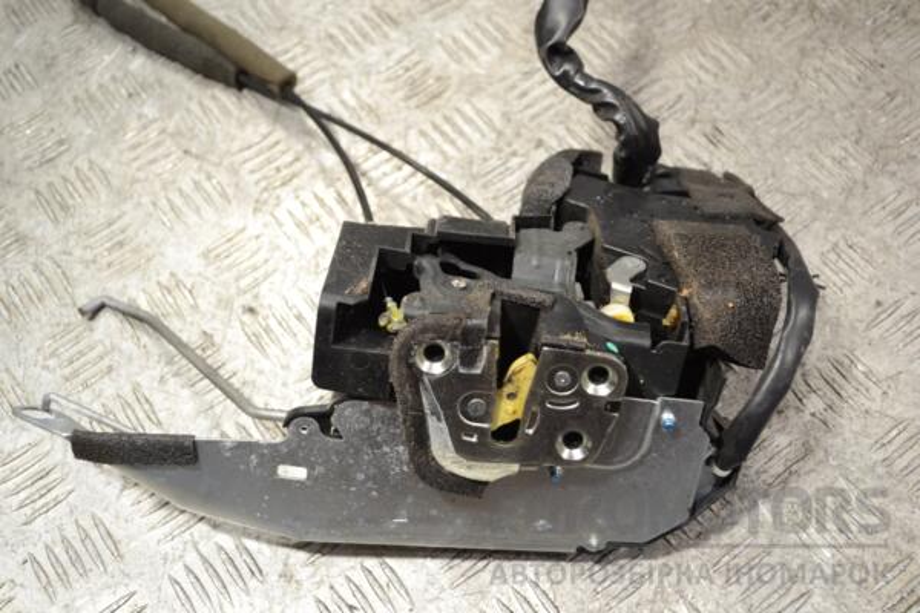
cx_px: 460
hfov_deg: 43.6
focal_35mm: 45
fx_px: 1150
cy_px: 306
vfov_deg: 29.9
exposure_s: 1/30
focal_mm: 30
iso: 220
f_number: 4.5
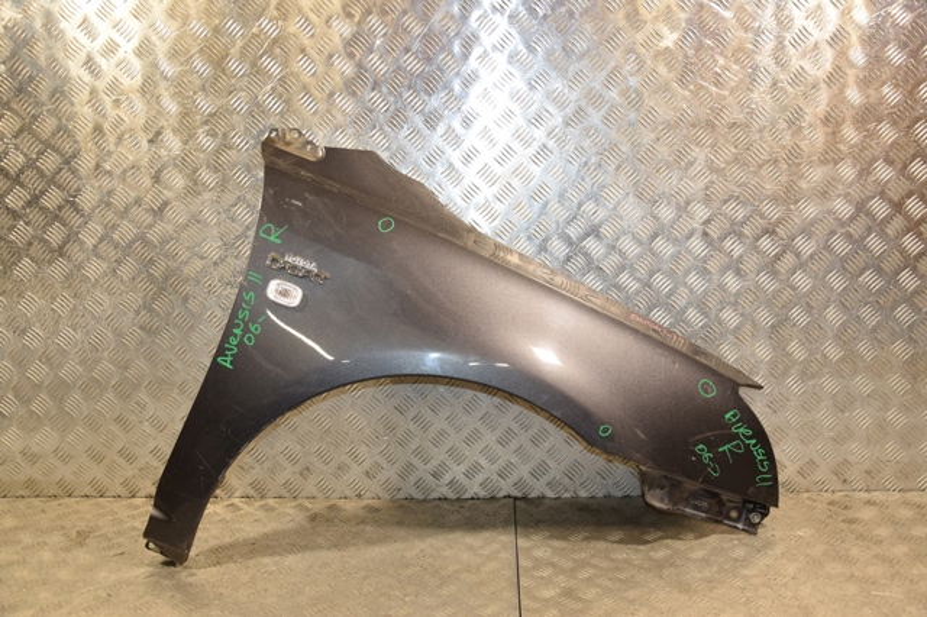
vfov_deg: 36.8
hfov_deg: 53.2
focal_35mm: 36
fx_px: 926
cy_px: 308
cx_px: 464
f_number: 5
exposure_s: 1/160
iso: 800
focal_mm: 24
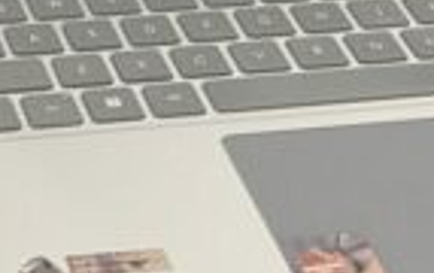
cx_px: -273
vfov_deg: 6.6
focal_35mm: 182
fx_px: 2157
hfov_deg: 10.9
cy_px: -520
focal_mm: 6.9
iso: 136
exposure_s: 1/100
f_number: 1.68
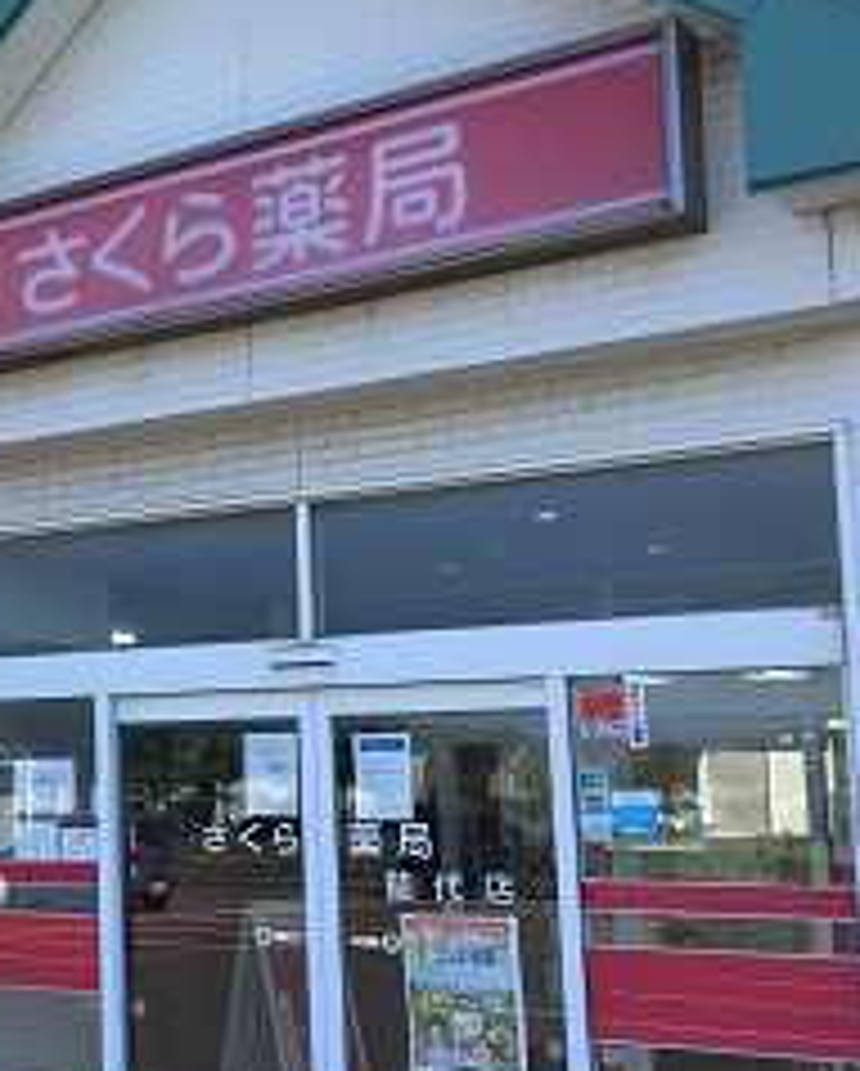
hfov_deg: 24.5
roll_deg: -0.3
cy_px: 576
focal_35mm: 57
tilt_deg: +6.4
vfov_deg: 33.0
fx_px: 1810
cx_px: -144
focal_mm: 4.15
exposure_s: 1/545
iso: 25
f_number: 2.2
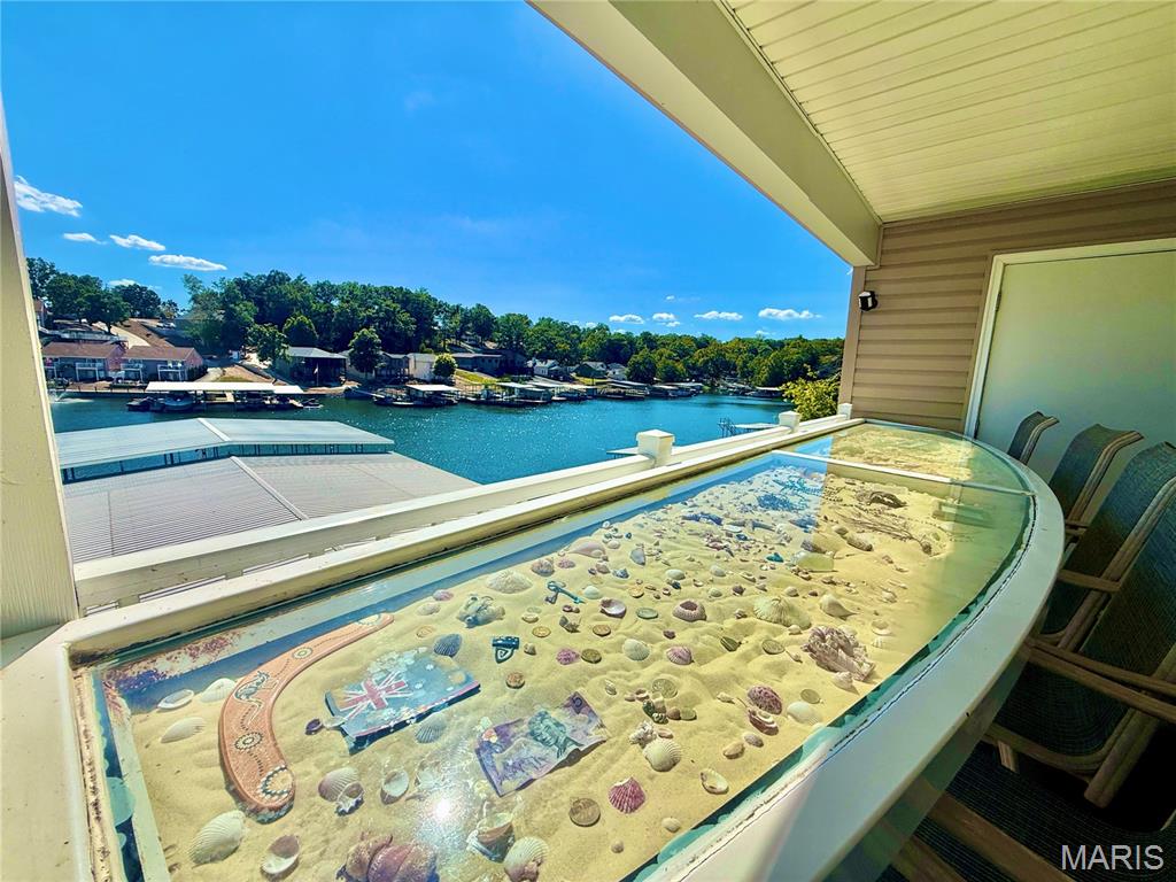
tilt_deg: -9.4
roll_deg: -2.2
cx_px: 588
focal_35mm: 14
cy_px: 441
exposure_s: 1/5155
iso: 50
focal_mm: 2.22
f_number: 2.2
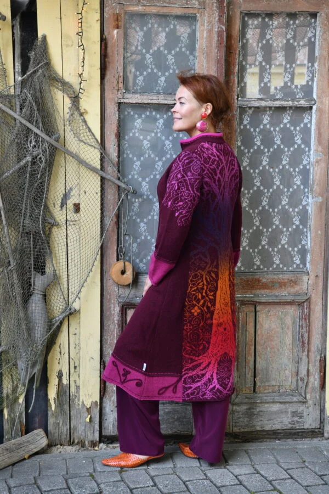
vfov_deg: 31.0
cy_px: 247
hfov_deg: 20.9
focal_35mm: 65
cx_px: 164
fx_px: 891
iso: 800
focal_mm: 65
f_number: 6.7
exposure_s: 1/90
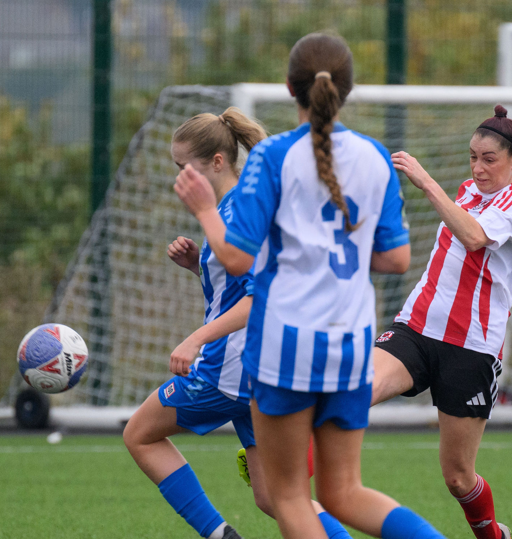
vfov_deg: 1.6
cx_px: 494
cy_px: 340
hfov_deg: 1.5
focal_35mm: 1118
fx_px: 19207
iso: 1800
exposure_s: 1/1000
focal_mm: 400
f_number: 5.6
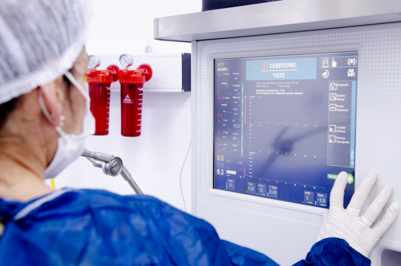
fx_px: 584
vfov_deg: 25.6
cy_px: 133
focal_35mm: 52
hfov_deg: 37.9
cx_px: 200
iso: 800
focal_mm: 35
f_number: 5
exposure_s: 1/80
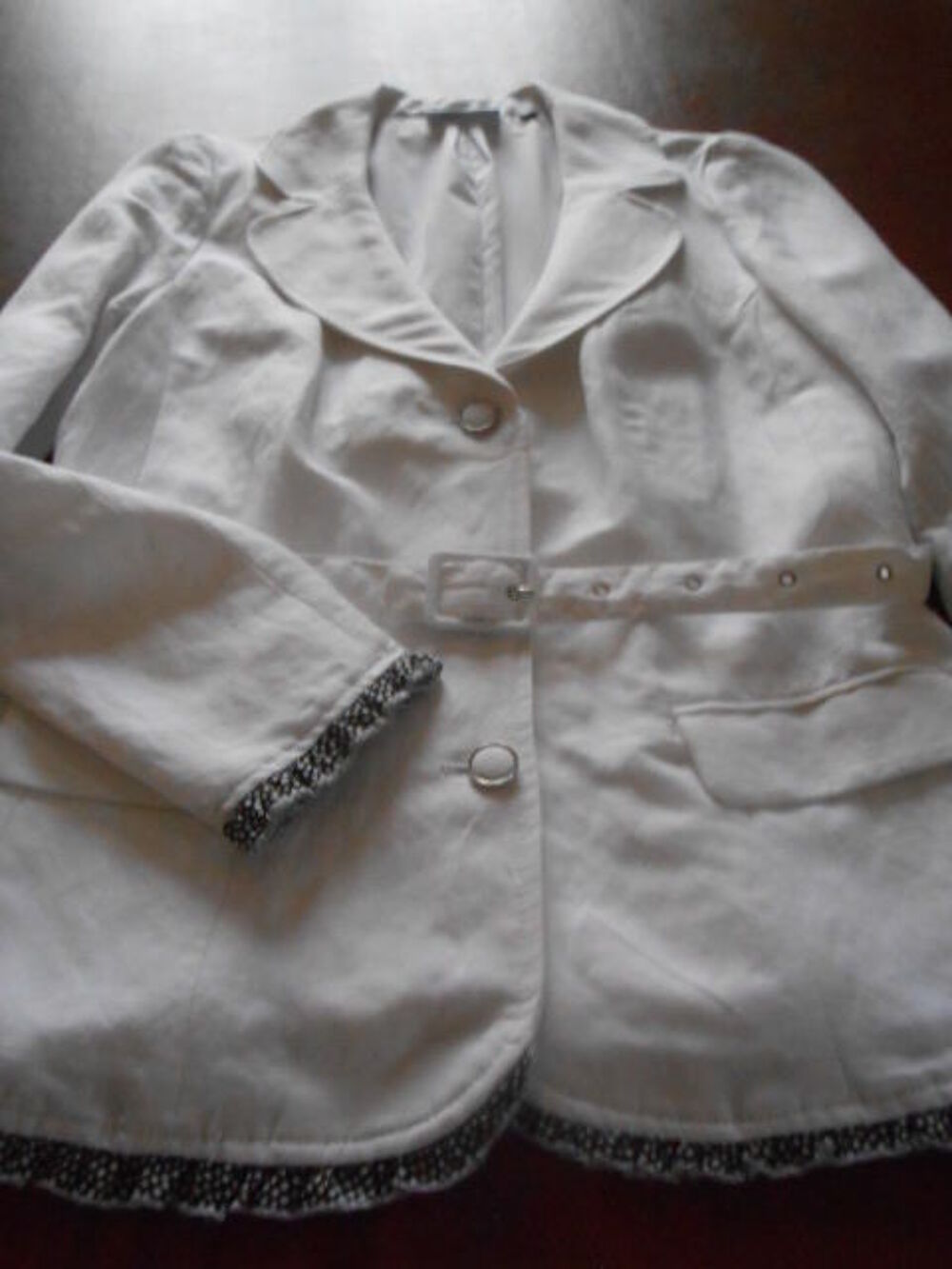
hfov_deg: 46.8
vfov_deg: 60.0
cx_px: 476
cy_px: 634
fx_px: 1100
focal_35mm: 30
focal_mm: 5.3
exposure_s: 1/20
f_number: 3.8
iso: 800
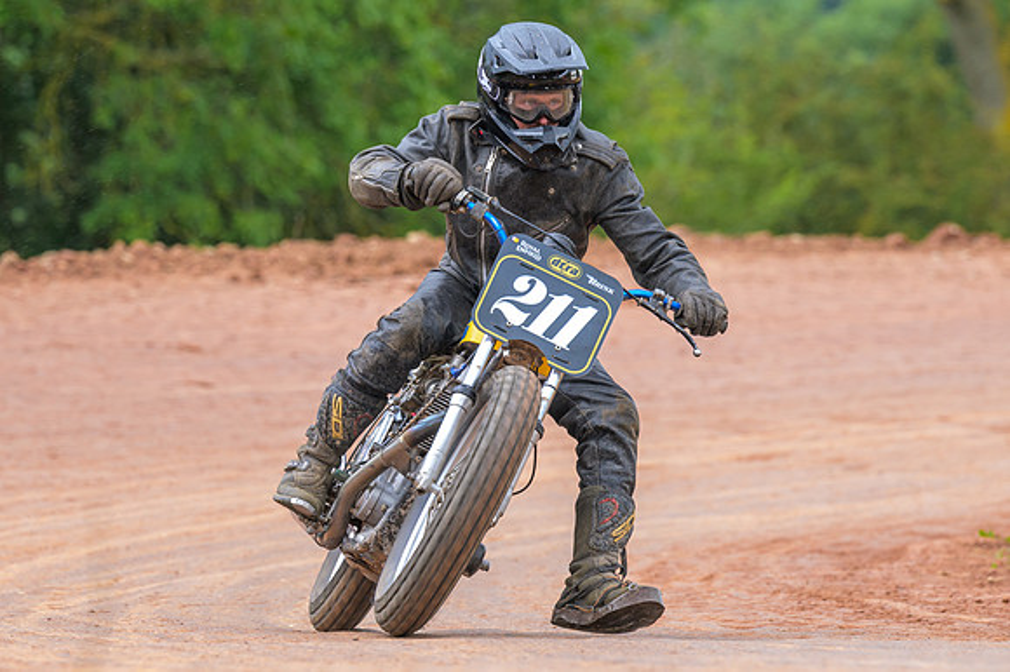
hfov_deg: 6.8
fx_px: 8500
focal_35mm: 303
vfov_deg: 4.5
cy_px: 335
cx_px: 443
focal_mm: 180
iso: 500
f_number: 4
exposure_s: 1/400
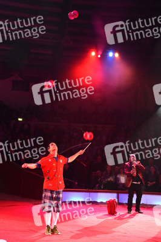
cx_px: 80
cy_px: 121
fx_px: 383
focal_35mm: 57
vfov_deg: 35.1
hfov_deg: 23.7
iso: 3200
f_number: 6.3
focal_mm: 38
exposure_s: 1/160
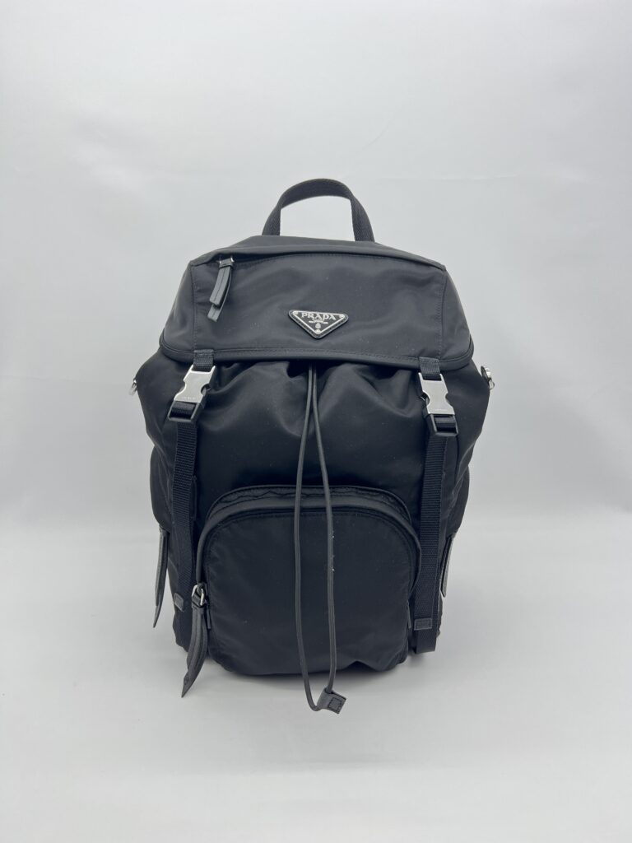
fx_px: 633
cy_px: 422
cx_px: 316
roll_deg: +0.1
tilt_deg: -13.3
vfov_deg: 67.3
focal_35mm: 26
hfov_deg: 53.1
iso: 32
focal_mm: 5.7
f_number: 1.5
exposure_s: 1/107
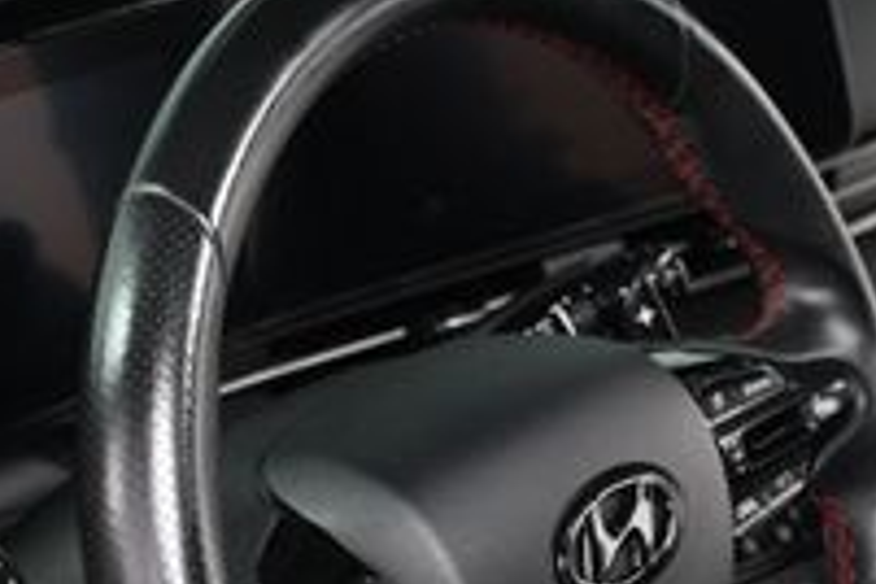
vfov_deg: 9.5
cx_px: 296
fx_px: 3479
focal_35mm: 143
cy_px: 549
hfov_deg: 14.3
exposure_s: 1/160
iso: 100
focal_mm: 30
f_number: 4
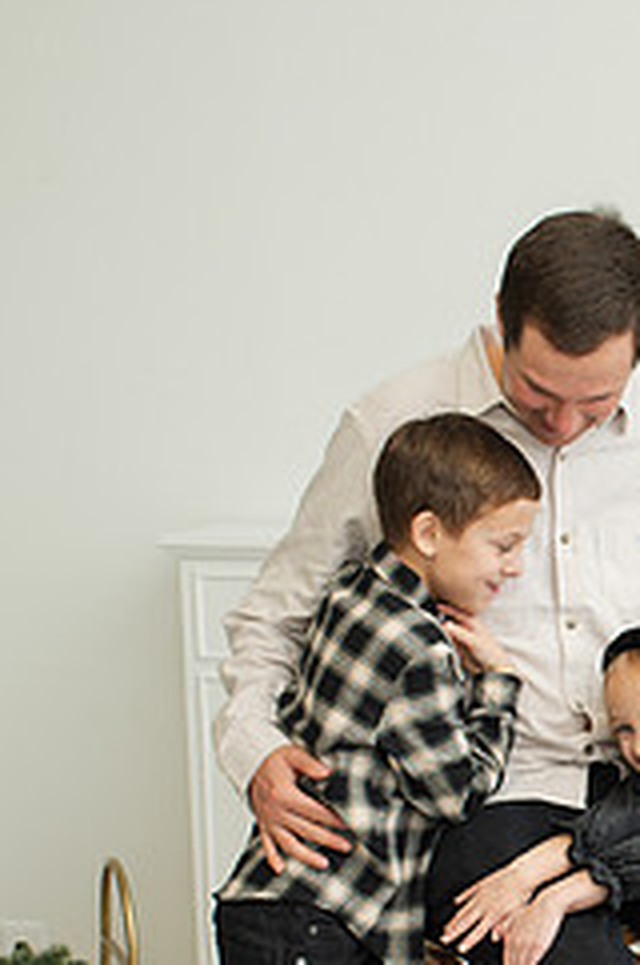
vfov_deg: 19.1
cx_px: 759
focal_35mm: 106
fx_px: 2835
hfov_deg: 12.6
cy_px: 807
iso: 200
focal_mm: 35
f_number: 3.5
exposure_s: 1/200
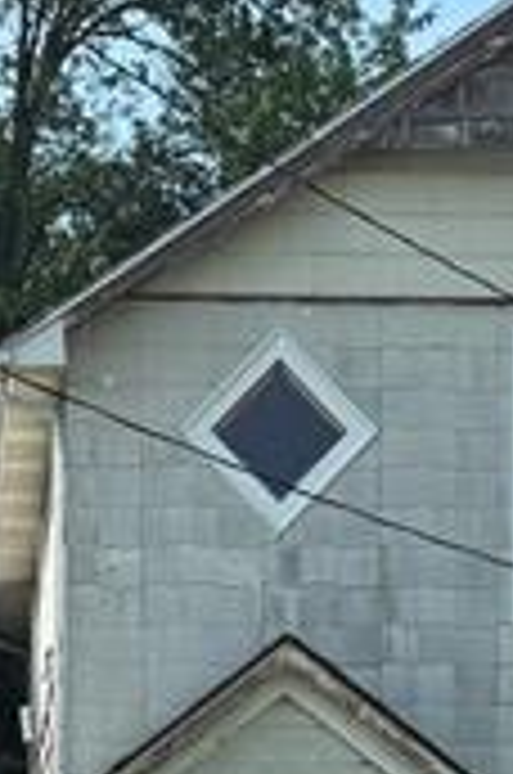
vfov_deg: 12.7
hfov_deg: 9.2
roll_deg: +0.5
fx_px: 3198
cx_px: 274
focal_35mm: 149
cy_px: 1336
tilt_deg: -3.9
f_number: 1.78
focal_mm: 6.76
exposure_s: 1/2703
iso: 80
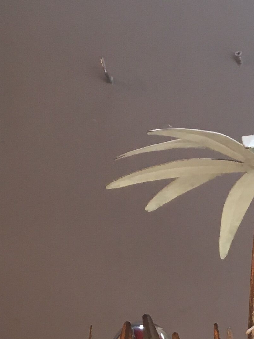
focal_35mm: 110
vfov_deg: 16.1
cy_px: 536
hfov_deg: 13.4
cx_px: 200
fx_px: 1076
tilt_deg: -1.0
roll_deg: +3.7
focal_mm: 4.15
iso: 80
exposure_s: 1/33
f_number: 2.2
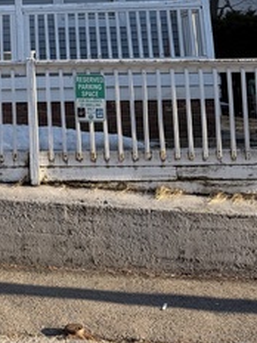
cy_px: -72
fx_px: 683
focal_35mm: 69
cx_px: -24
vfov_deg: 25.3
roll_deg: +1.5
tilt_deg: +14.3
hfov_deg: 20.4
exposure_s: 1/1192
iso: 80
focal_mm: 6.76
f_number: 1.78
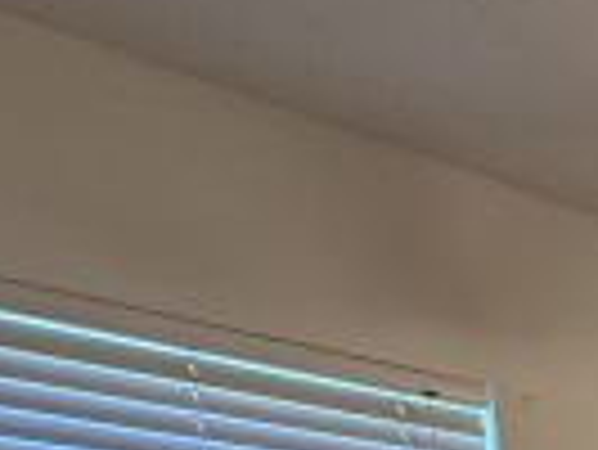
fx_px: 1210
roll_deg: +0.3
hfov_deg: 17.4
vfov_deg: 15.7
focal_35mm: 70
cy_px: 950
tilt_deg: -8.6
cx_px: 1266
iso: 250
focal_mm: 2.22
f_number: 2.2
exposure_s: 1/60
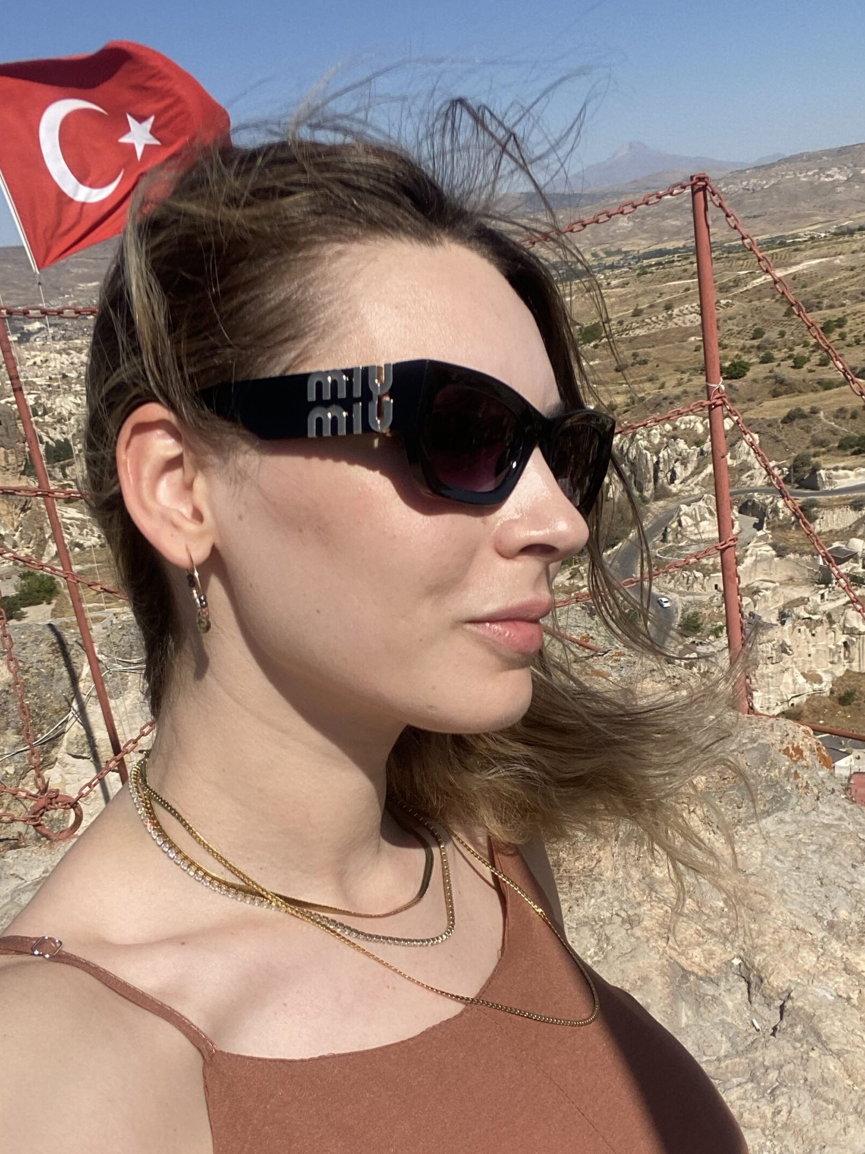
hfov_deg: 39.7
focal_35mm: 36
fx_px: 1199
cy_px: 663
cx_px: 448
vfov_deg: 51.2
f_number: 2.2
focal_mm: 2.71
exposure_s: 1/1923
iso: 25
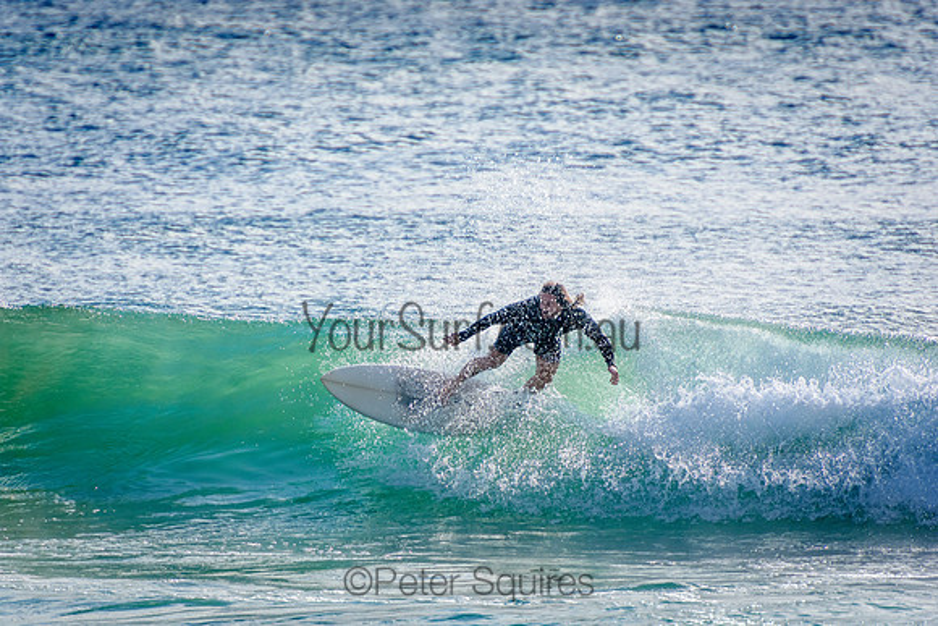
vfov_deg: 2.3
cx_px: 469
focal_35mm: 600
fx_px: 15636
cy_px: 313
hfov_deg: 3.4
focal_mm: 400
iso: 320
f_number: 5.6
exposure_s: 1/2000
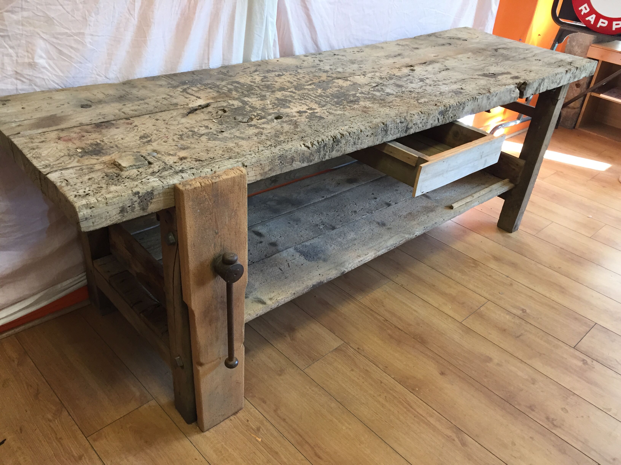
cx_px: 310
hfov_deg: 61.7
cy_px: 232
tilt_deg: -33.5
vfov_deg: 48.2
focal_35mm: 29
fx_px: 520
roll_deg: -5.8
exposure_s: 1/33
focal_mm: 4.15
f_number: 2.2
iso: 64
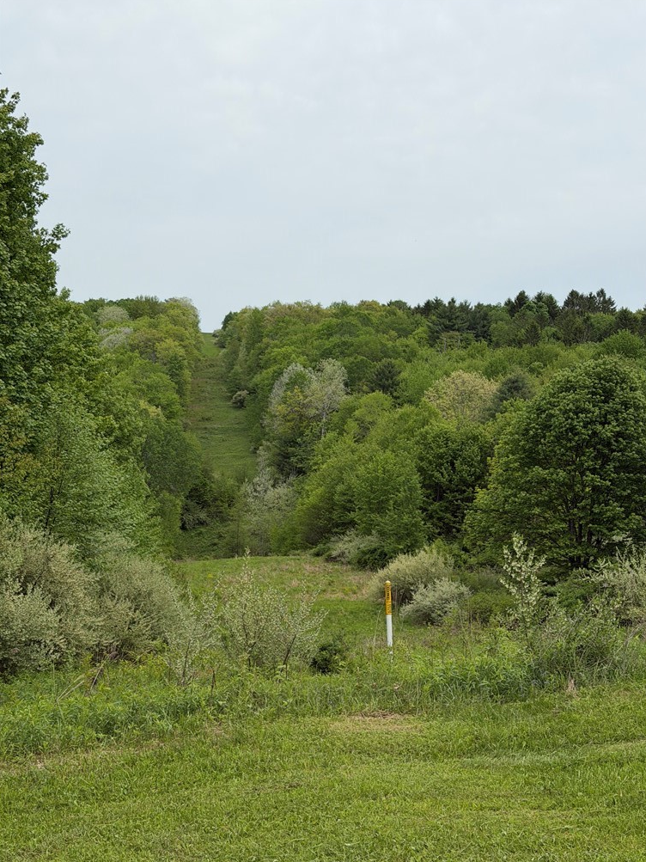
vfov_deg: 38.9
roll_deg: -5.3
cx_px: 329
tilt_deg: -2.1
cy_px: 436
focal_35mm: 49
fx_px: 1220
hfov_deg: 29.7
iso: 64
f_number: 1.78
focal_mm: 6.76
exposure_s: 1/6024
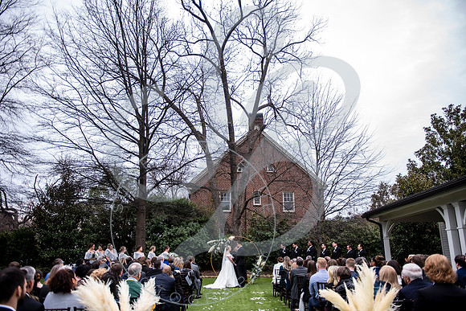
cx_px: 233
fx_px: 350
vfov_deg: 48.0
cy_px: 156
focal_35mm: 27
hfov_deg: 67.4
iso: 250
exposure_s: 1/200
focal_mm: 27
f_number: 2.8
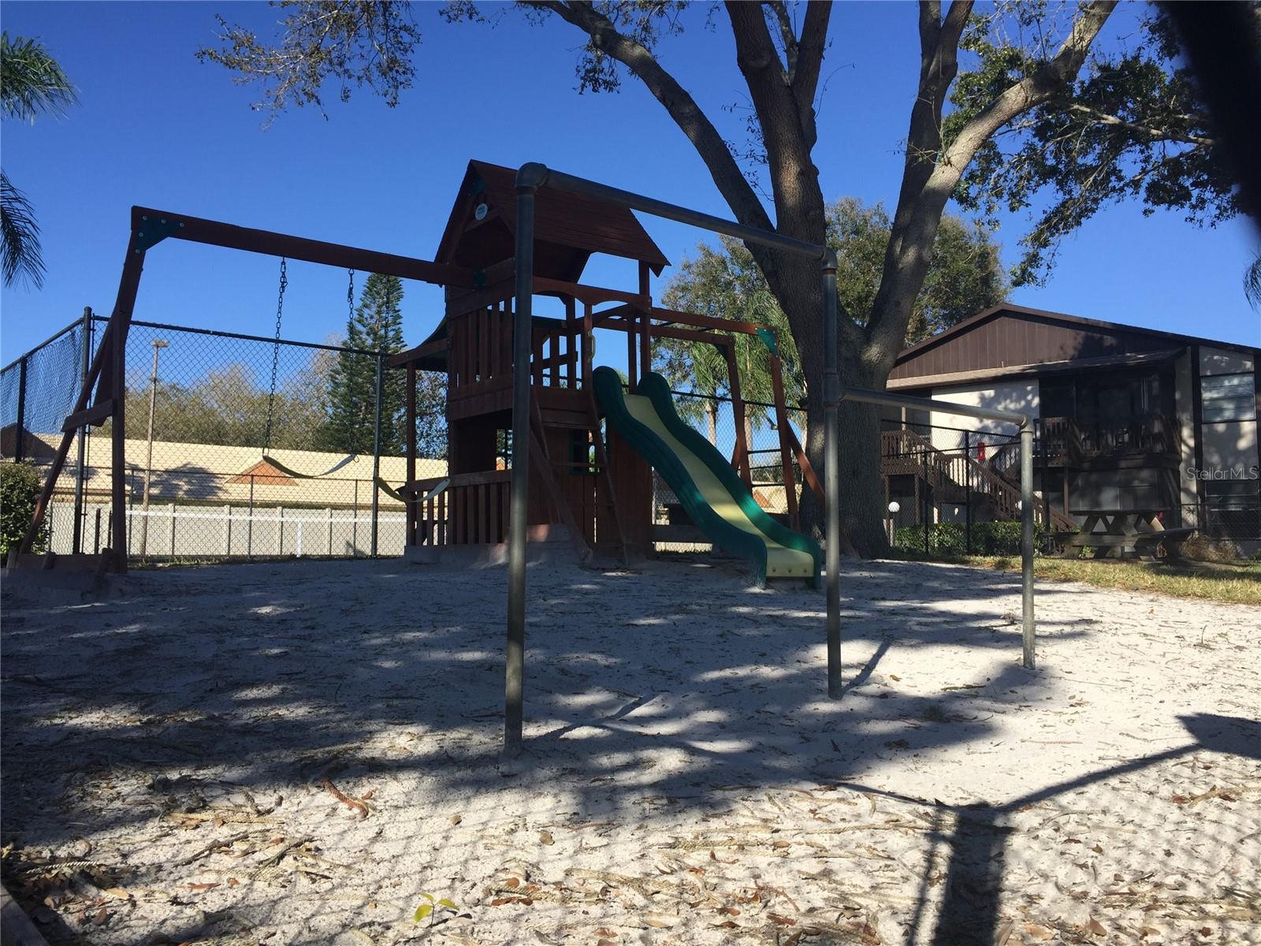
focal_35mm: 29
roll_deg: -0.9
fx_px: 1056
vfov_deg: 48.2
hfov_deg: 61.7
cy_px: 473
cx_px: 630
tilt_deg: +4.8
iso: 32
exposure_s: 1/1647
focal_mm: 4.15
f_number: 2.2
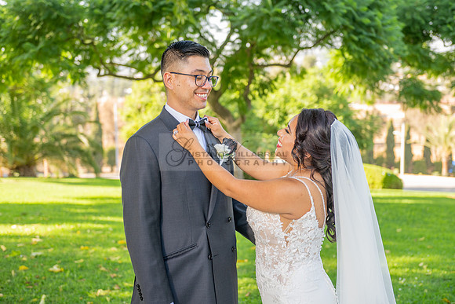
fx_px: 657
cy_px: 152
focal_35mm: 52
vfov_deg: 26.0
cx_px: 228
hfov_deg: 38.2
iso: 200
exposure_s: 1/200
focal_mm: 52
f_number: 3.5
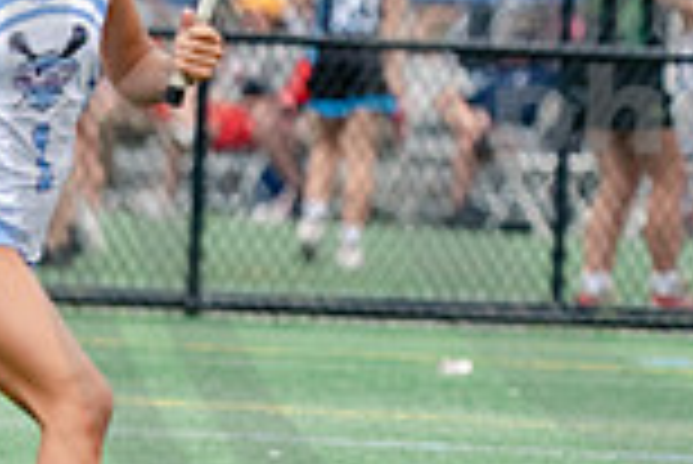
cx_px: 1330
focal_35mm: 1971
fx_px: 37977
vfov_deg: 0.7
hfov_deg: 1.0
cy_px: 63
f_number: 3.5
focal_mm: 200
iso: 250
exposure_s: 1/800
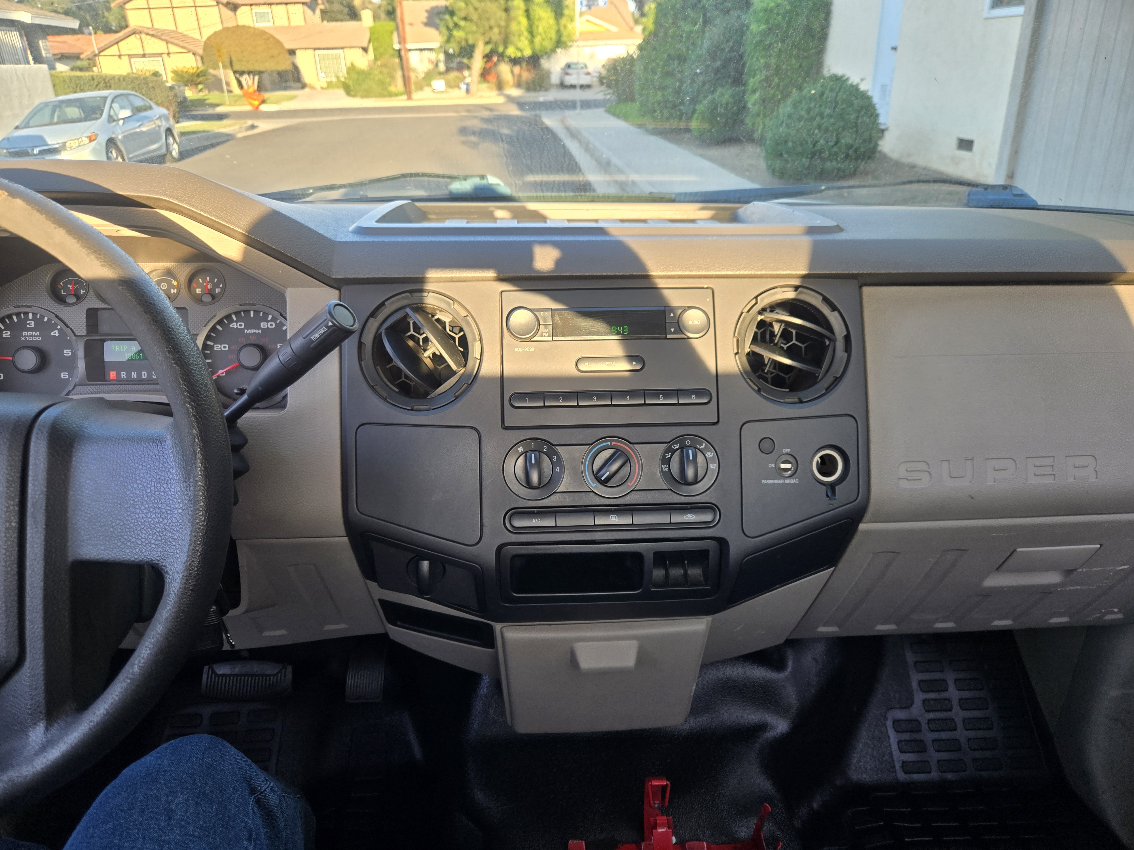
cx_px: 567
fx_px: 753
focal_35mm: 23
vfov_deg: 58.9
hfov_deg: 73.9
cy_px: 425
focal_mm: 5.4
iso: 64
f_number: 1.8
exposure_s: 1/180
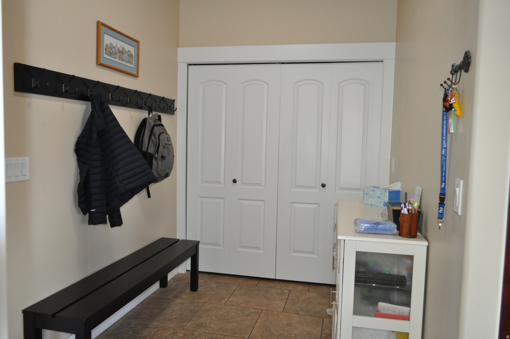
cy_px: 170
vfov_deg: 47.8
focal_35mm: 27
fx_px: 382
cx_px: 255
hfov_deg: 67.4
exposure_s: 1/60
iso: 800
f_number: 3.5
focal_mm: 18
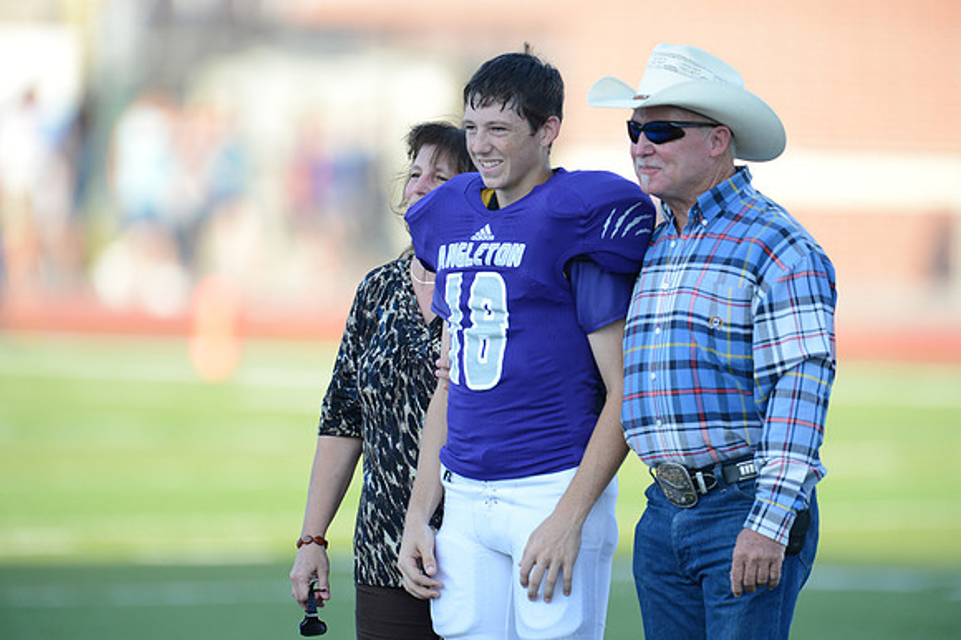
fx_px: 14673
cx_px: 480
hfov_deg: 3.8
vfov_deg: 2.5
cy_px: 320
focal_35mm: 550
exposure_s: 1/1250
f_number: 4
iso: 800
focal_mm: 550
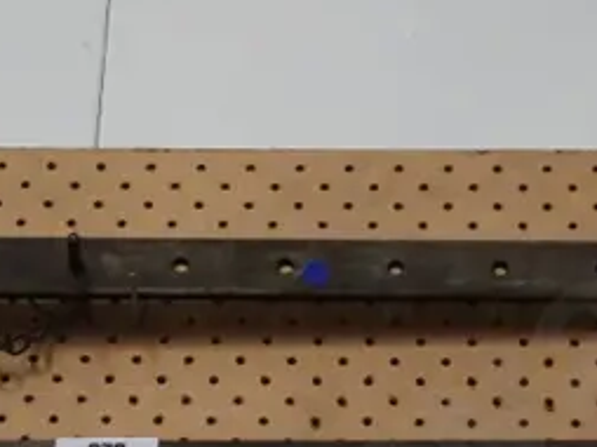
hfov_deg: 9.1
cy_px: 409
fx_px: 3756
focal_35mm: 218
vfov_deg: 6.8
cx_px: 510
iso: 3200
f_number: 4.6
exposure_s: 1/500
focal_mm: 27
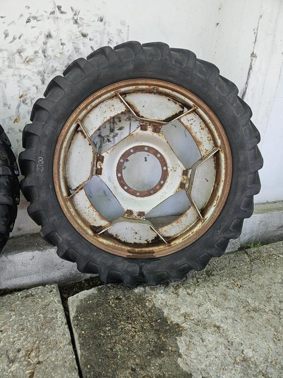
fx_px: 251
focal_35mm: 23
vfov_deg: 73.9
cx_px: 142
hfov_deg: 58.9
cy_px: 189
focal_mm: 5.4
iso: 100
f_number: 1.8
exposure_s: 1/180
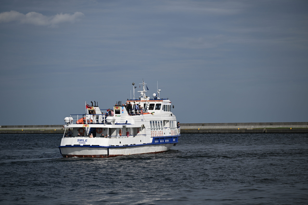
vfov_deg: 11.4
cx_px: 154
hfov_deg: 17.1
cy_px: 102
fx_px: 1027
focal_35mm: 120
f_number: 4
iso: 100
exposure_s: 1/2500
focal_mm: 120
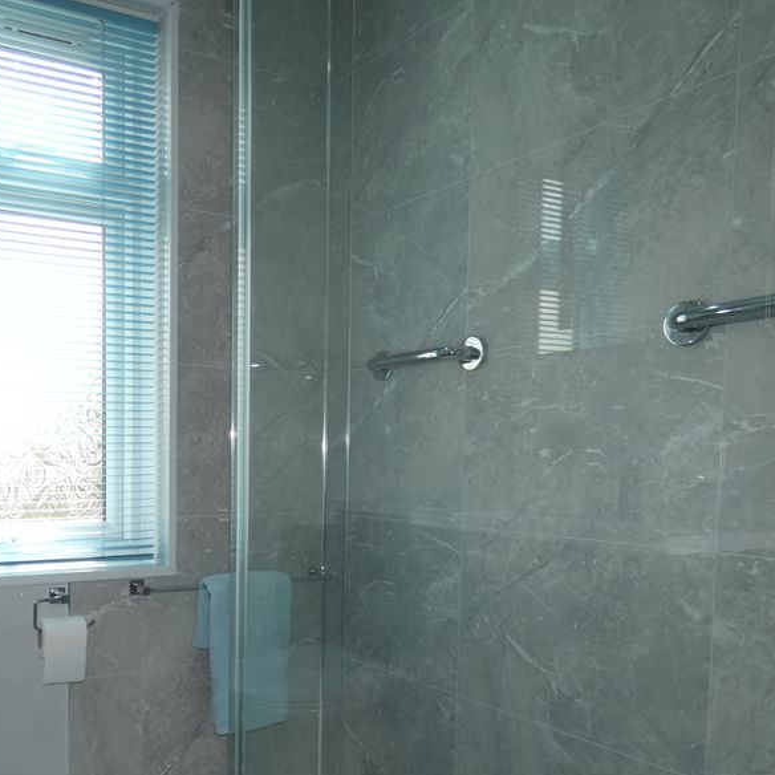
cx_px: 192
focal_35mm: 31
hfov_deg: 50.3
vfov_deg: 51.7
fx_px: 785
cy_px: 508
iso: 80
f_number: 2.8
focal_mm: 3.6
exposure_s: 1/200
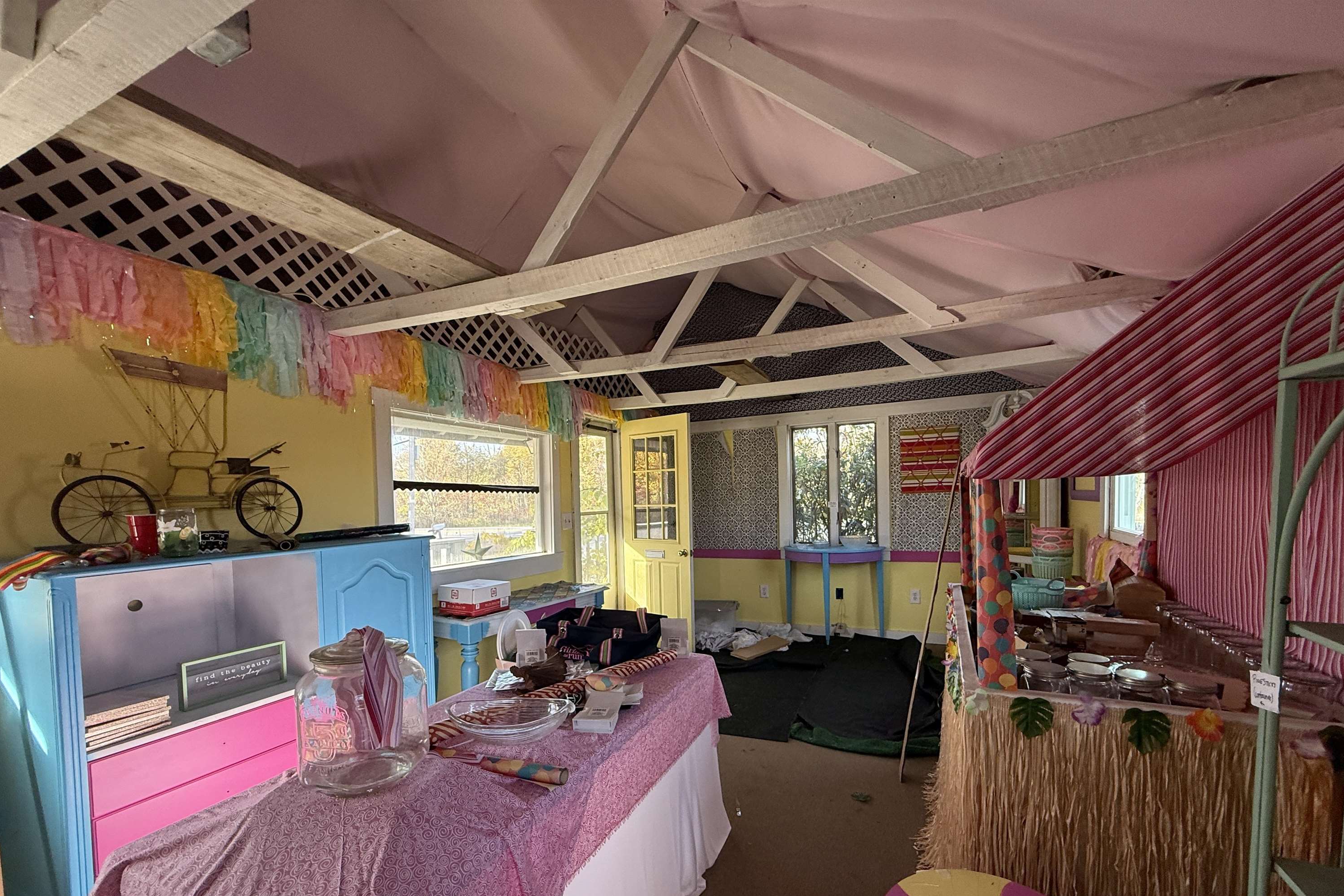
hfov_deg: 100.4
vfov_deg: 76.8
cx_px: 684
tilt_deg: -2.8
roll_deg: +1.4
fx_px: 560
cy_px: 518
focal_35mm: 15
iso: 160
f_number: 2.2
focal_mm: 2.22
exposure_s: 1/99
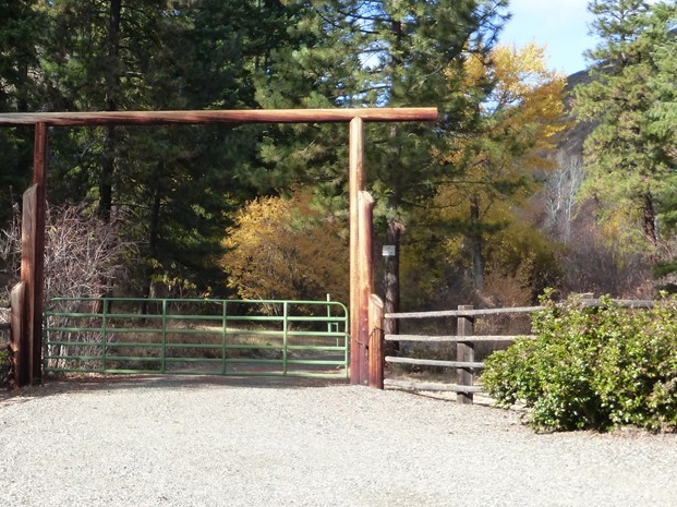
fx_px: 1290
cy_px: 209
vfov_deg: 22.2
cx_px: 185
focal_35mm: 66
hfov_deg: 29.0
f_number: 3.9
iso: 160
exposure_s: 1/320
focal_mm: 6.9
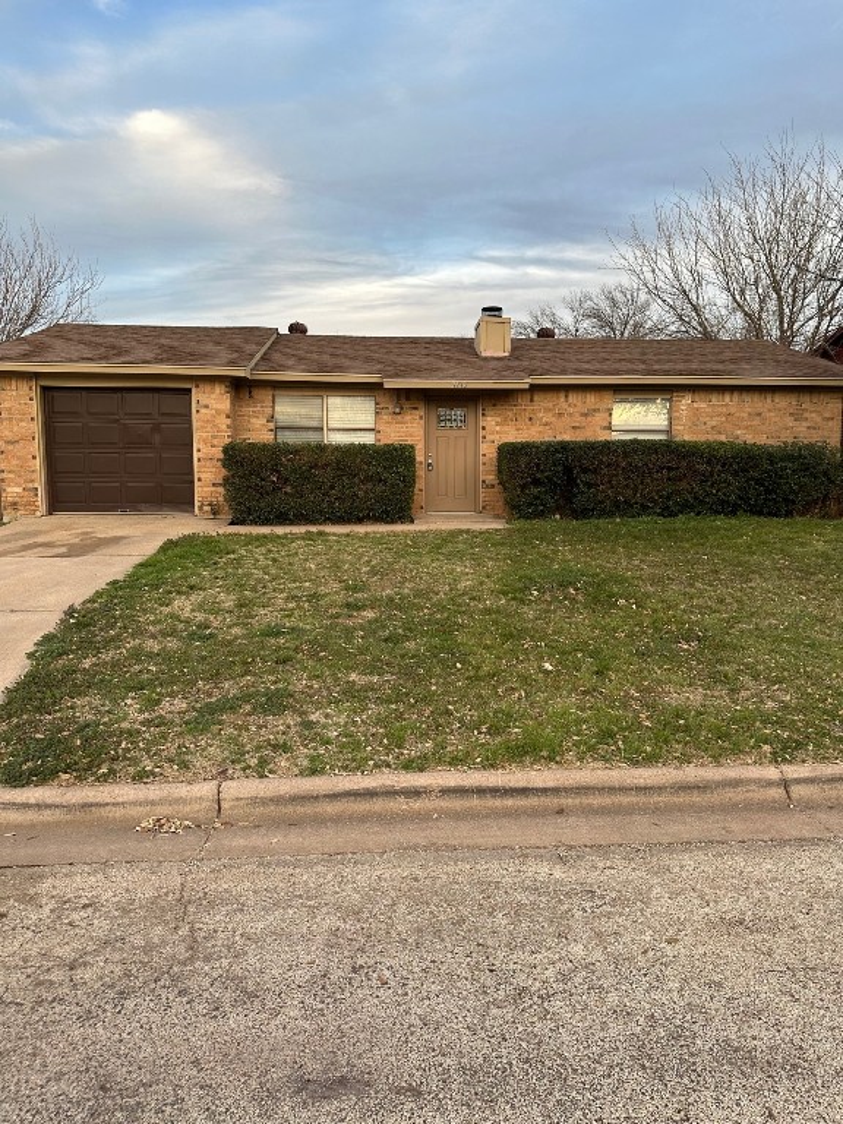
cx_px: 422
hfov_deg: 56.8
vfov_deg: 71.6
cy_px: 562
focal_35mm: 24
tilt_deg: -6.3
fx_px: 779
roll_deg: +0.6
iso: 80
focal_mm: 6.86
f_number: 1.78
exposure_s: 1/330
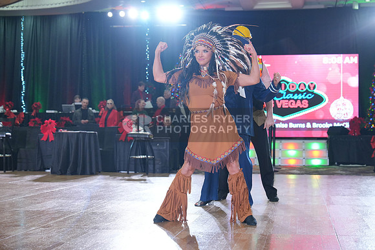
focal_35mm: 68
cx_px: 188
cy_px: 125
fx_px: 708
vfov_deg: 20.0
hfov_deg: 29.6
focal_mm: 68
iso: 2000
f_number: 4
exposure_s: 1/400
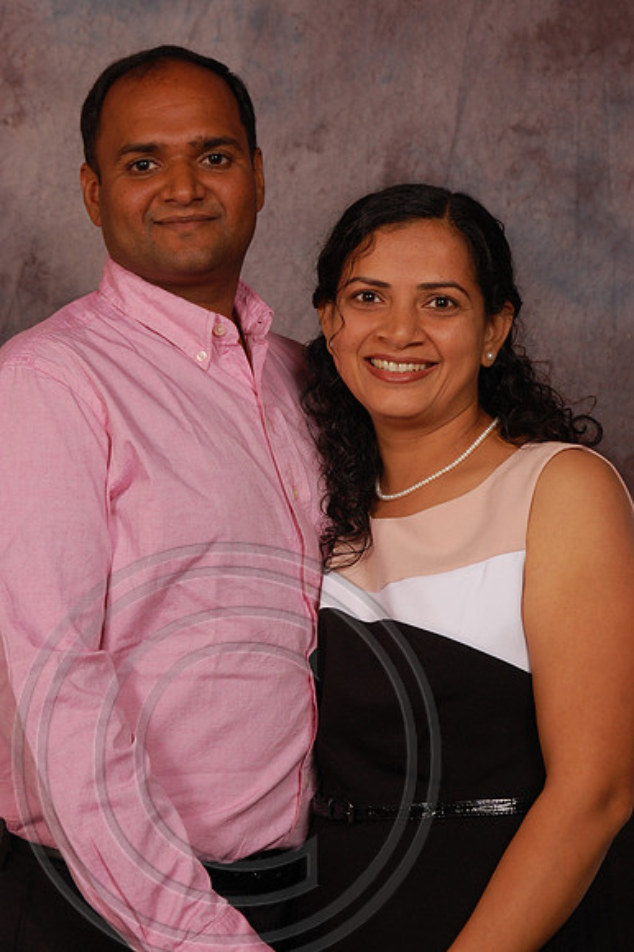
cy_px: 476
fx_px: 2301
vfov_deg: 23.4
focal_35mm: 87
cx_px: 317
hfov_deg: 15.7
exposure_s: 1/200
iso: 400
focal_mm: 58
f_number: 5.6
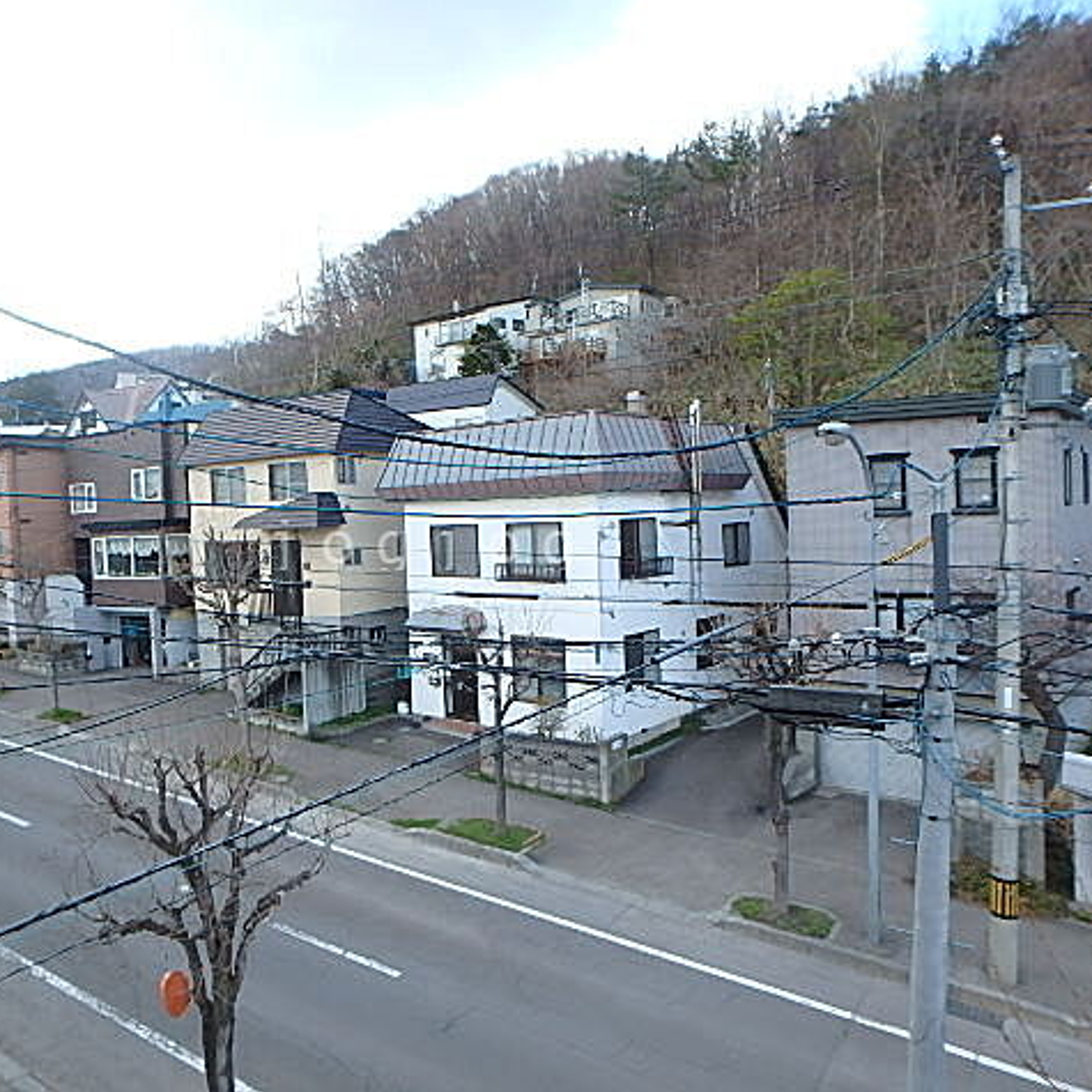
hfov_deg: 62.3
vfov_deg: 62.9
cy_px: 543
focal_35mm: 25
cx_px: 428
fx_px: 892
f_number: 3.5
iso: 125
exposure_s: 1/320
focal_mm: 3.7
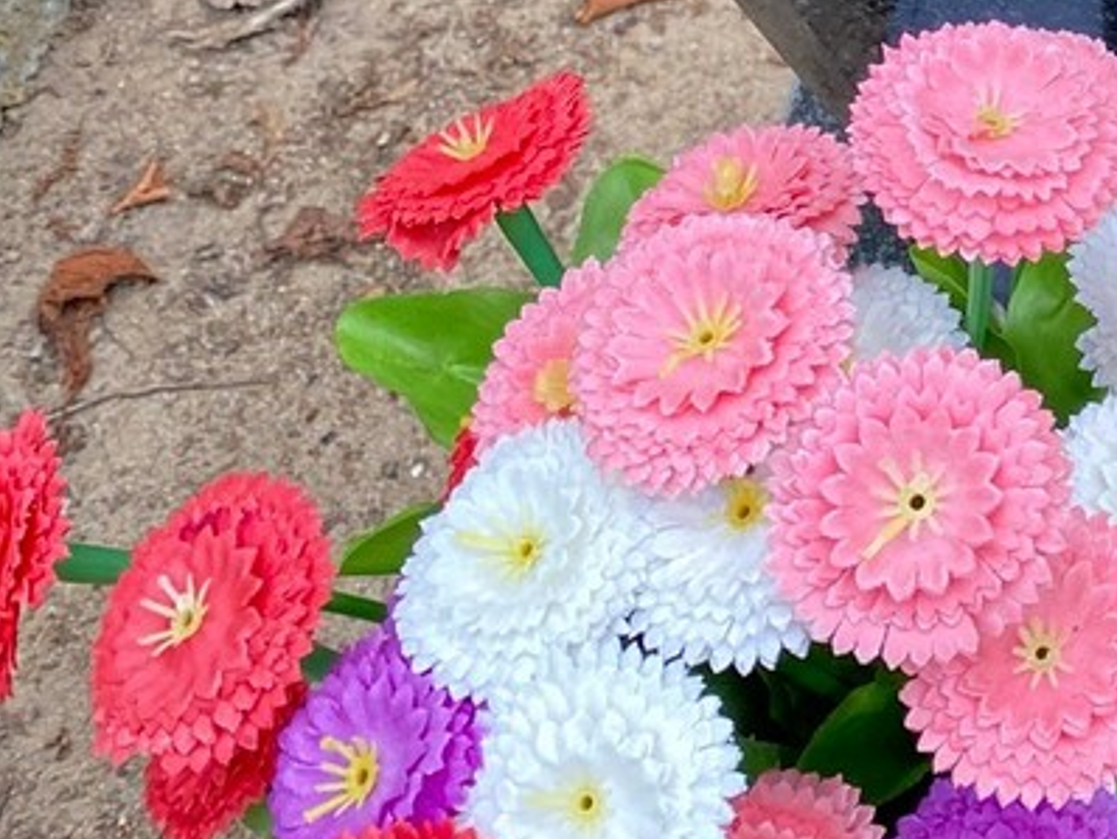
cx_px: 1645
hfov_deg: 18.6
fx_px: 3035
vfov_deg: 14.4
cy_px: -505
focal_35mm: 94
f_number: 1.8
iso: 64
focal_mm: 4.25
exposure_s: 1/121
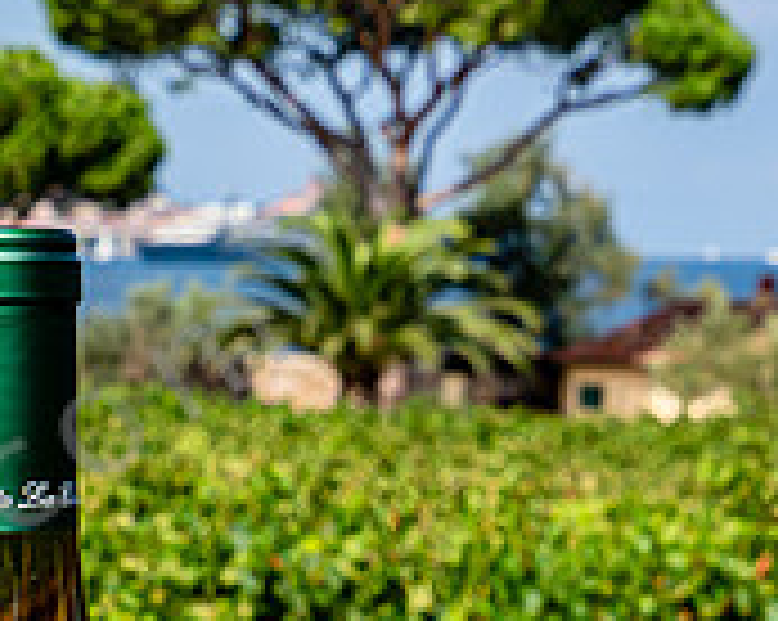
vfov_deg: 10.5
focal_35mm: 142
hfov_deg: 13.4
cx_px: -46
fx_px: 3266
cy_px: 910
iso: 160
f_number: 8
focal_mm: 35
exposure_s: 1/500
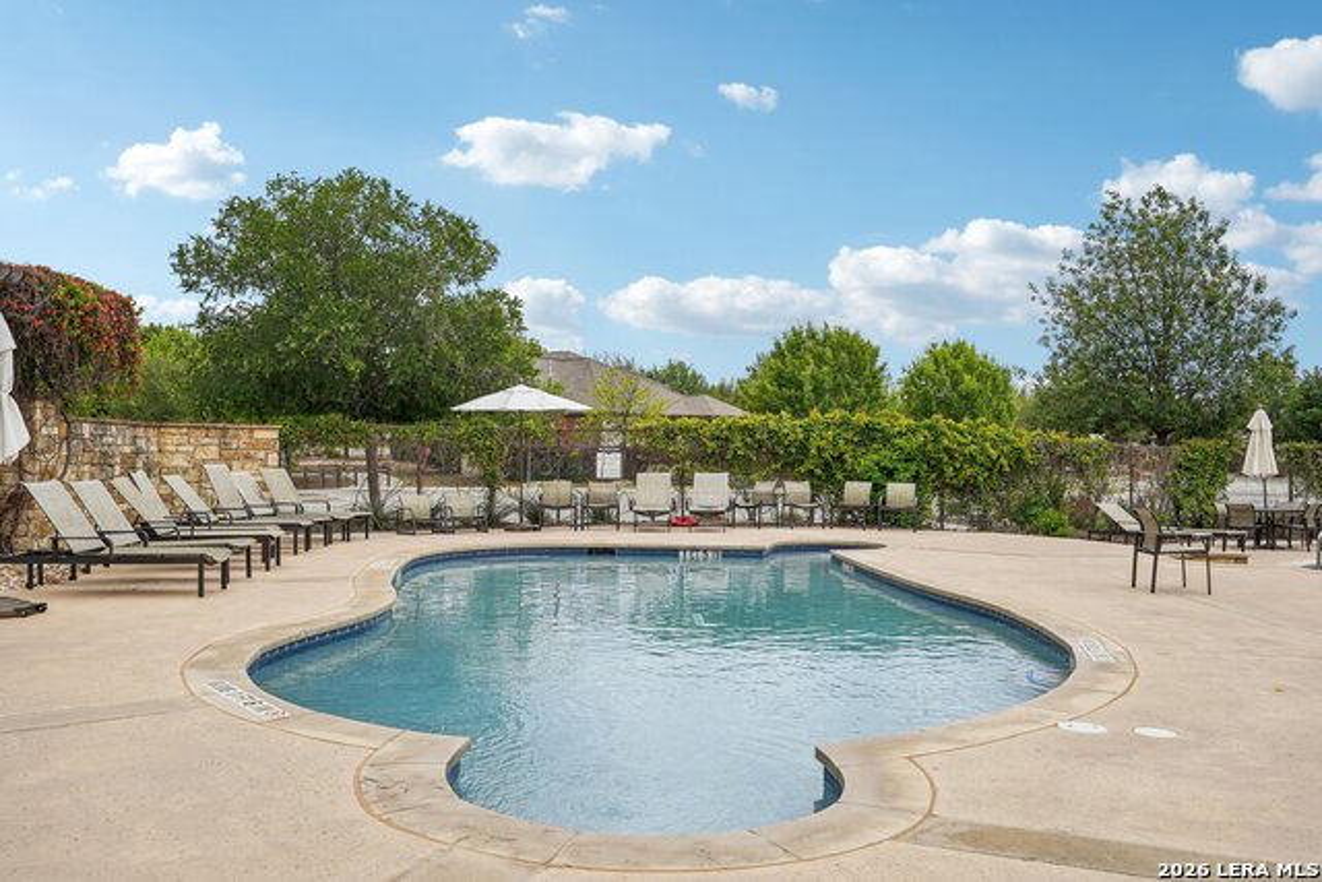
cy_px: 441
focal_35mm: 32
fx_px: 1157
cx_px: 661
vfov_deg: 41.7
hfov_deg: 59.5
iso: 100
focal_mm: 31.5
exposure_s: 1/320
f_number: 8
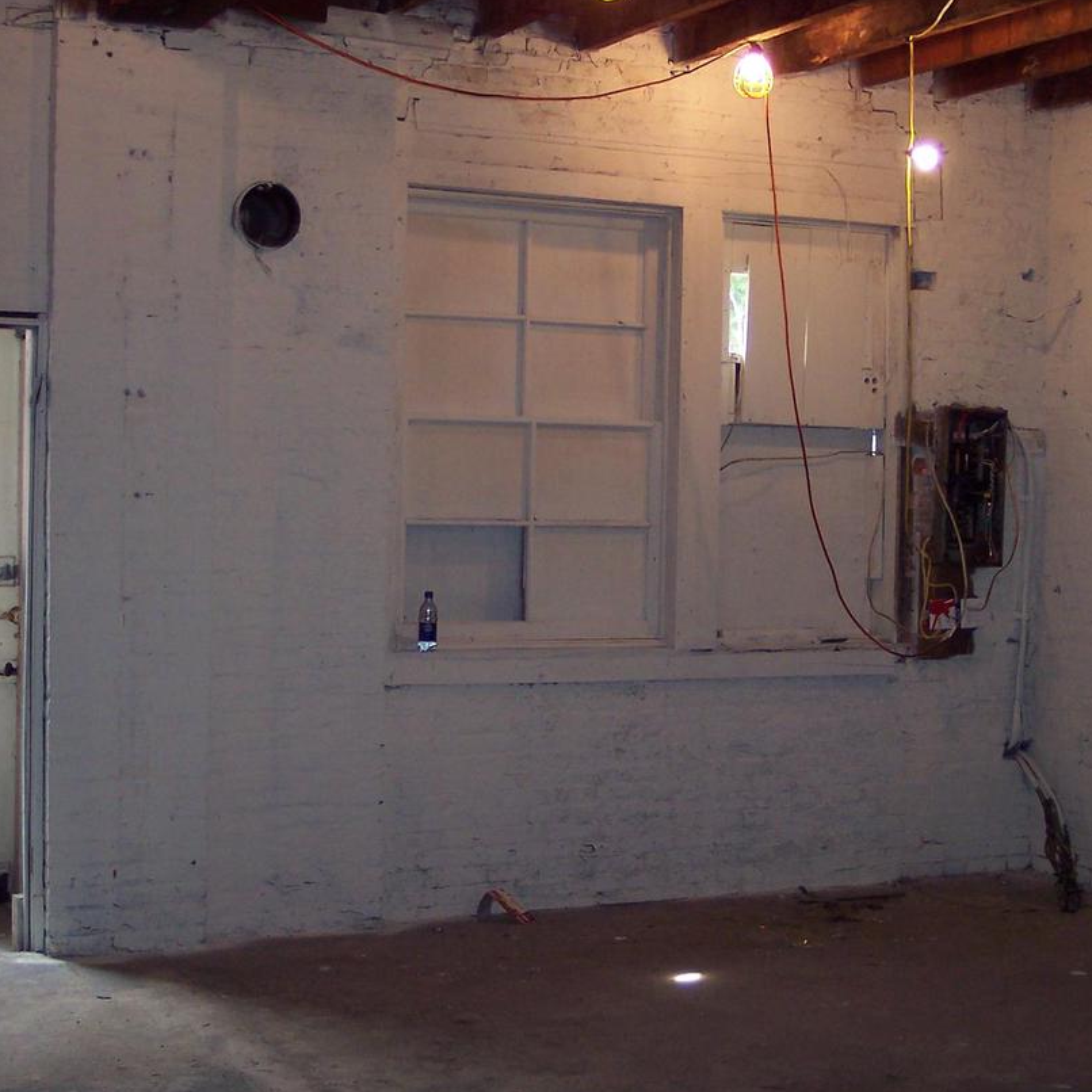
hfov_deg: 28.5
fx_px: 2141
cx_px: 688
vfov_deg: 28.6
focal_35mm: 60
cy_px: 527
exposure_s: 1/30
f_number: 2.8
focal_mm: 8
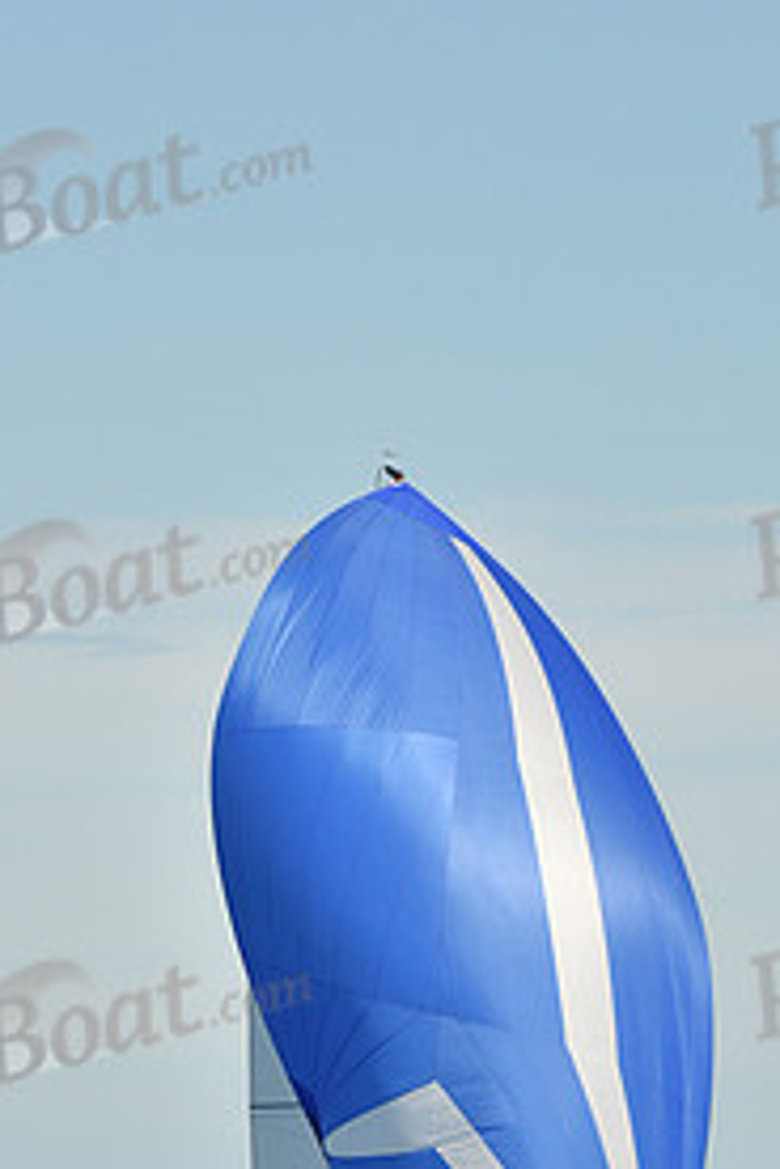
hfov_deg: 3.3
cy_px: 771
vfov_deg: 4.9
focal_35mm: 421
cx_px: 532
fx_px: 13681
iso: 250
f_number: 7.1
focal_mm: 200
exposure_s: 1/1250
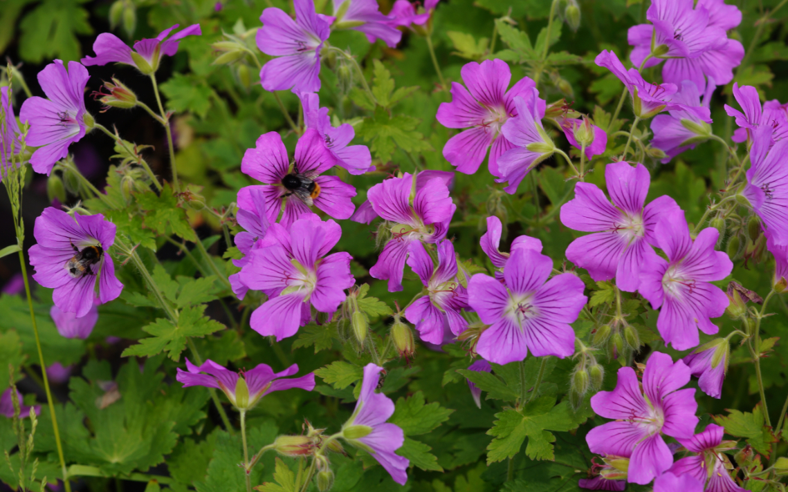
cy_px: 237
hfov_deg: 13.0
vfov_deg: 8.1
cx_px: 405
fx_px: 3458
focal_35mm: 161
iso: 100
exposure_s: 1/250
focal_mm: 100
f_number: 6.3
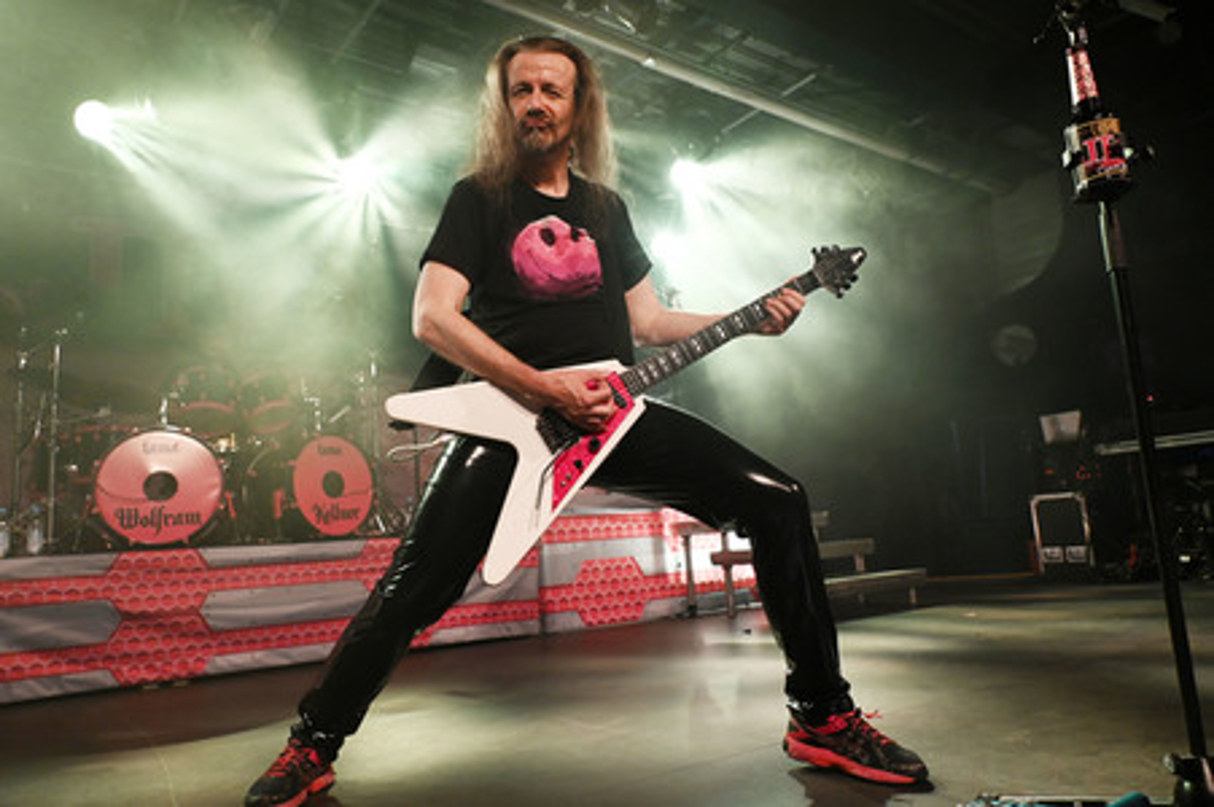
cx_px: 607
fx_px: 910
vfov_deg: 47.9
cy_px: 404
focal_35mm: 27
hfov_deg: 67.4
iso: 2000
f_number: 6.3
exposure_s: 1/60
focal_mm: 27
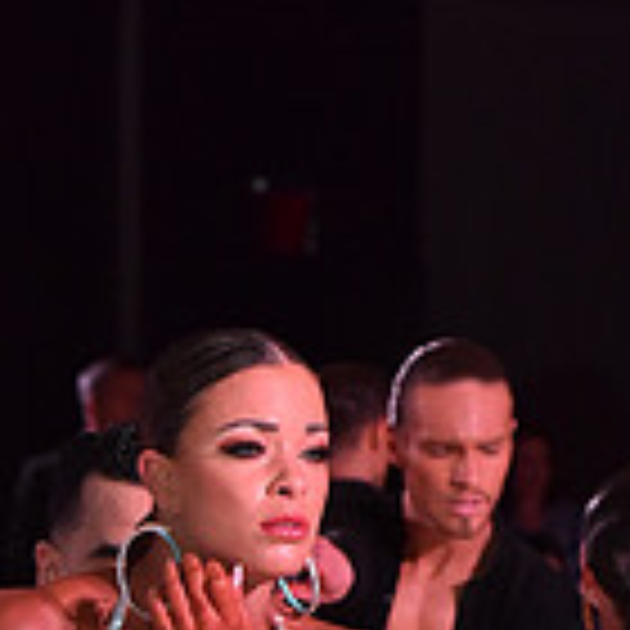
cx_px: 187
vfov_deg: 4.1
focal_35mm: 422
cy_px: 1251
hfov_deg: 4.2
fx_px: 8689
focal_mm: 120
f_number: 7.1
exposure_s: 1/320
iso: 2500
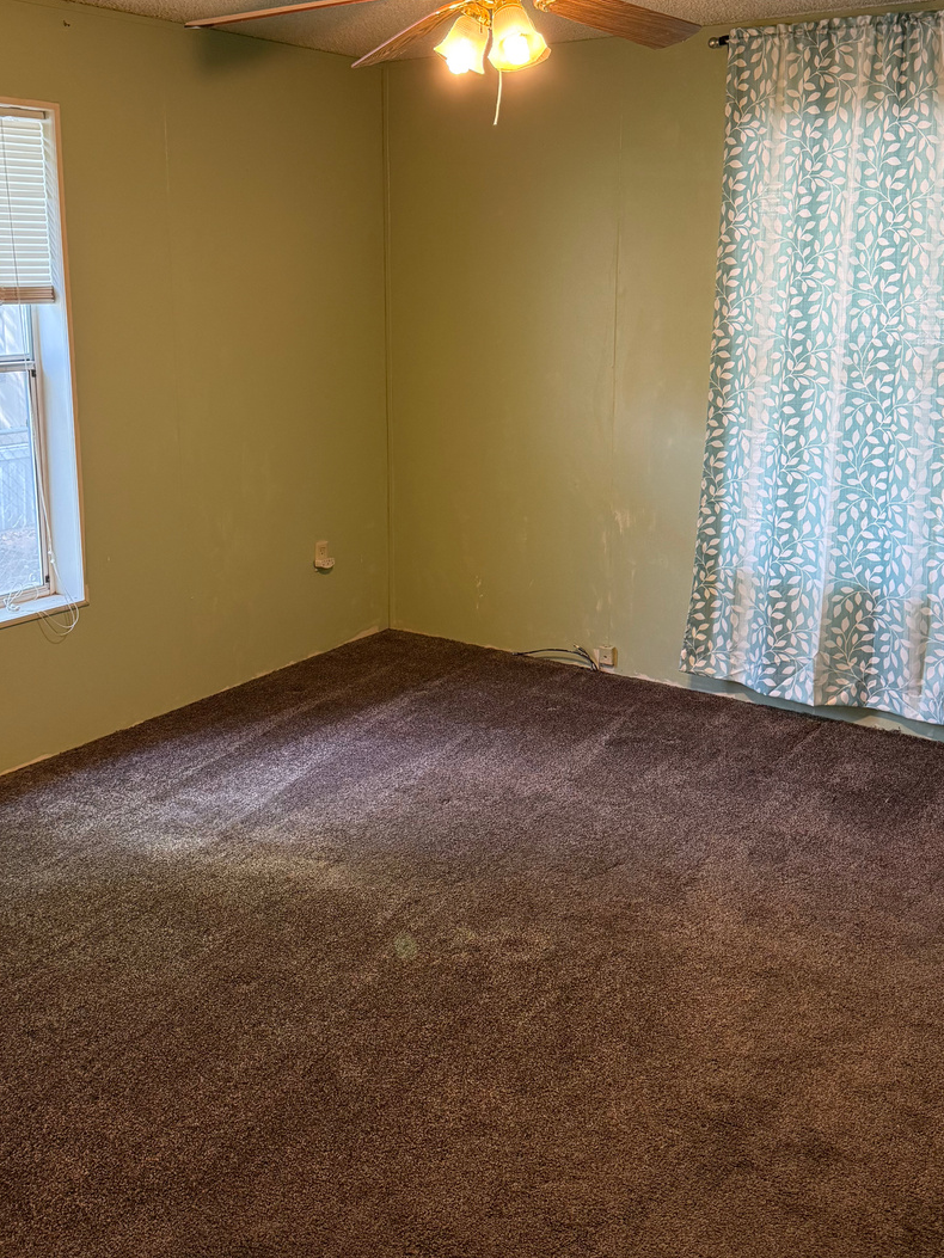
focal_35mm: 35
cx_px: 460
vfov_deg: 52.3
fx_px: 1272
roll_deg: -0.2
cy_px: 503
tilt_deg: -9.6
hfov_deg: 40.7
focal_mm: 6.76
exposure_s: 1/60
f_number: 1.78
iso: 320
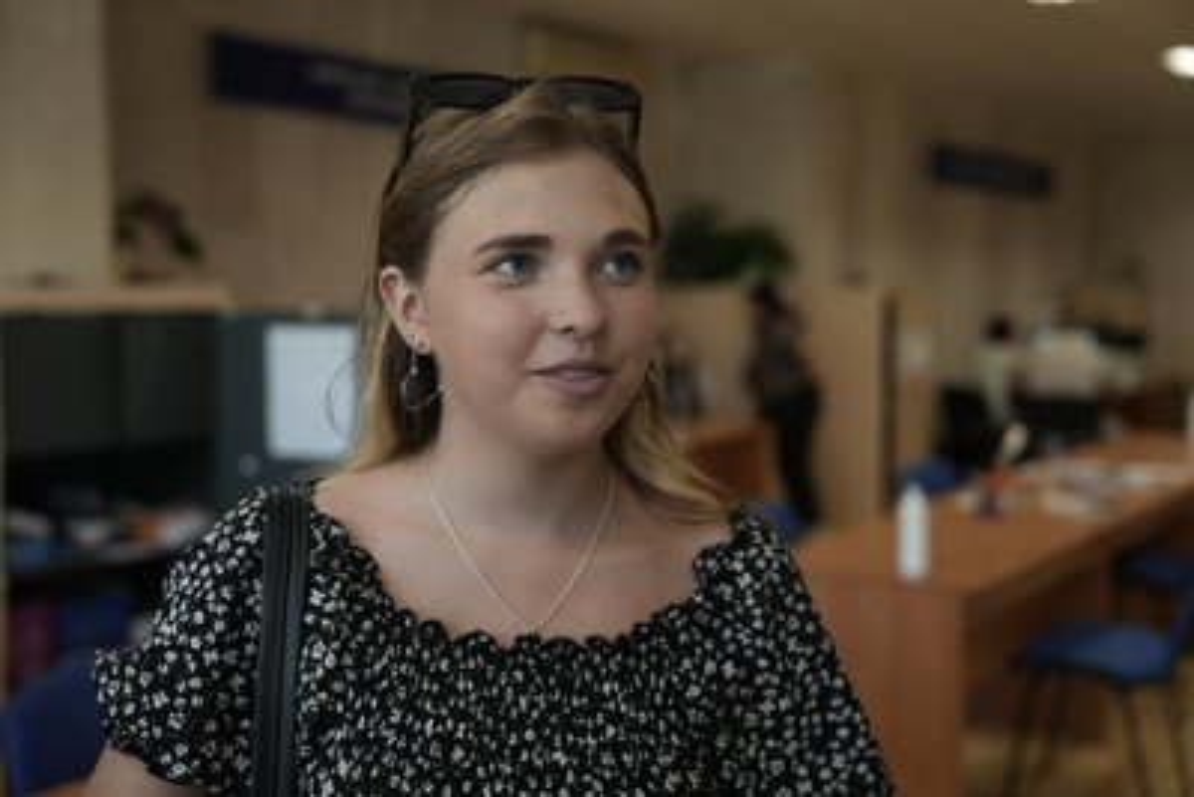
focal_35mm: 42
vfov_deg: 31.9
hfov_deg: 46.4
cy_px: 398
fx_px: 1393
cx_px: 597
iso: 800
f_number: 2.8
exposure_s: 1/100
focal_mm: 42
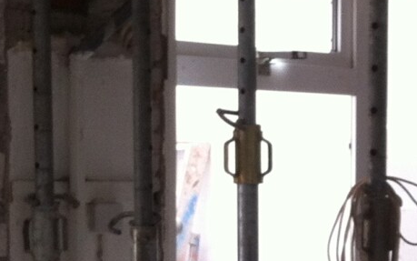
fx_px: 1762
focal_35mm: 155
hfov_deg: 12.9
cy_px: 319
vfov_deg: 8.4
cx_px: 596
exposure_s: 1/133
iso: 80
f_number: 2.8
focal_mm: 3.85
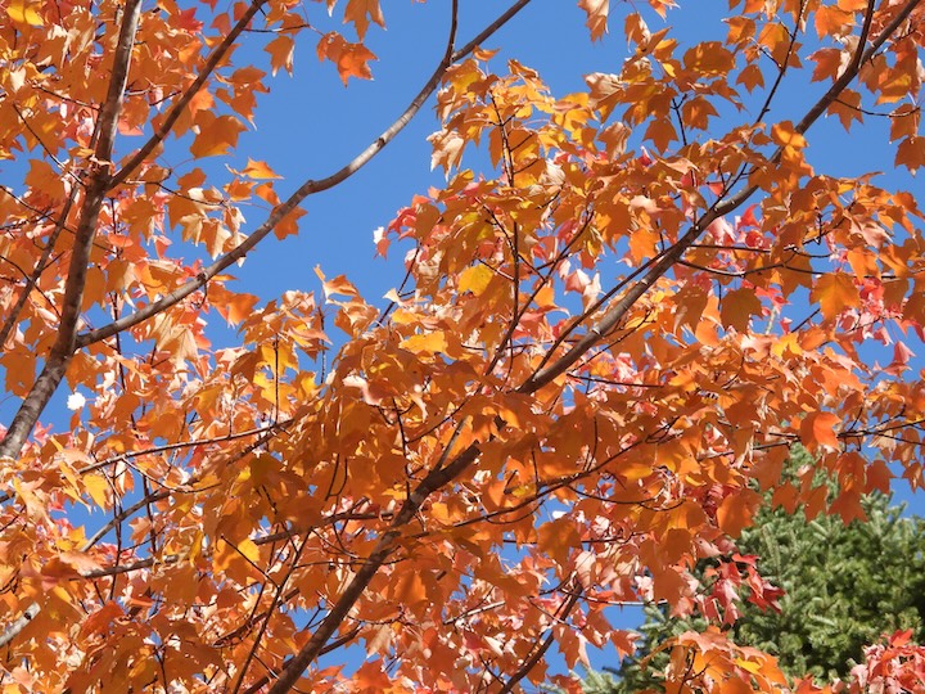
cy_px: 347
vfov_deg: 7.4
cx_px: 462
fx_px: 5344
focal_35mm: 200
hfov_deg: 9.9
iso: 100
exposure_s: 1/320
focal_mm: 35.7
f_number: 4.5
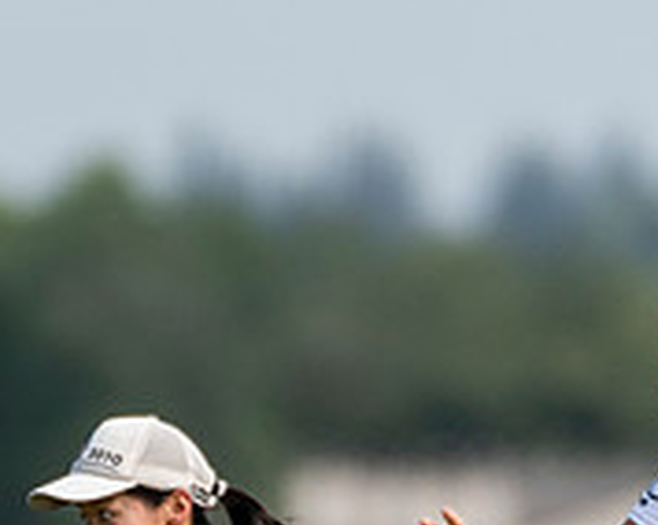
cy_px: 549
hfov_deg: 0.8
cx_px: 359
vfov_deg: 0.6
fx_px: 48321
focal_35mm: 2484
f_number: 4
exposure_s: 1/1250
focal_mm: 400
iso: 100
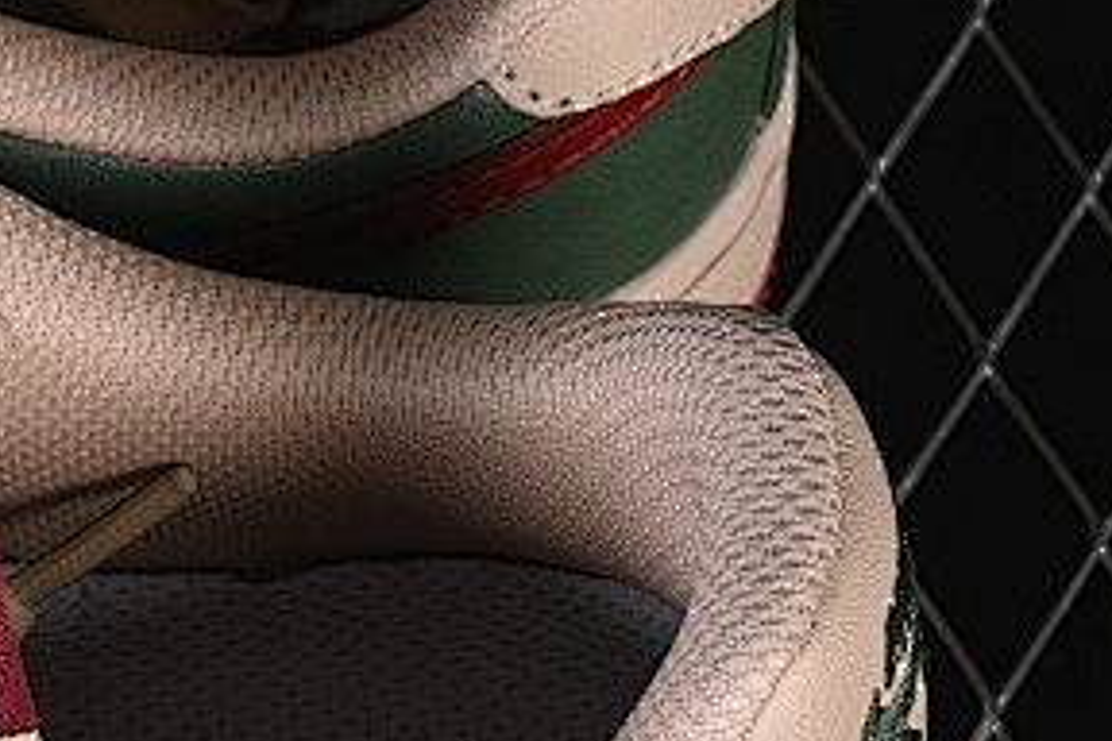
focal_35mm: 281
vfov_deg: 4.9
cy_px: 432
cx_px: -579
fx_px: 8679
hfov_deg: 7.2
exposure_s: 1/80
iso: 160
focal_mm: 50
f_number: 7.1
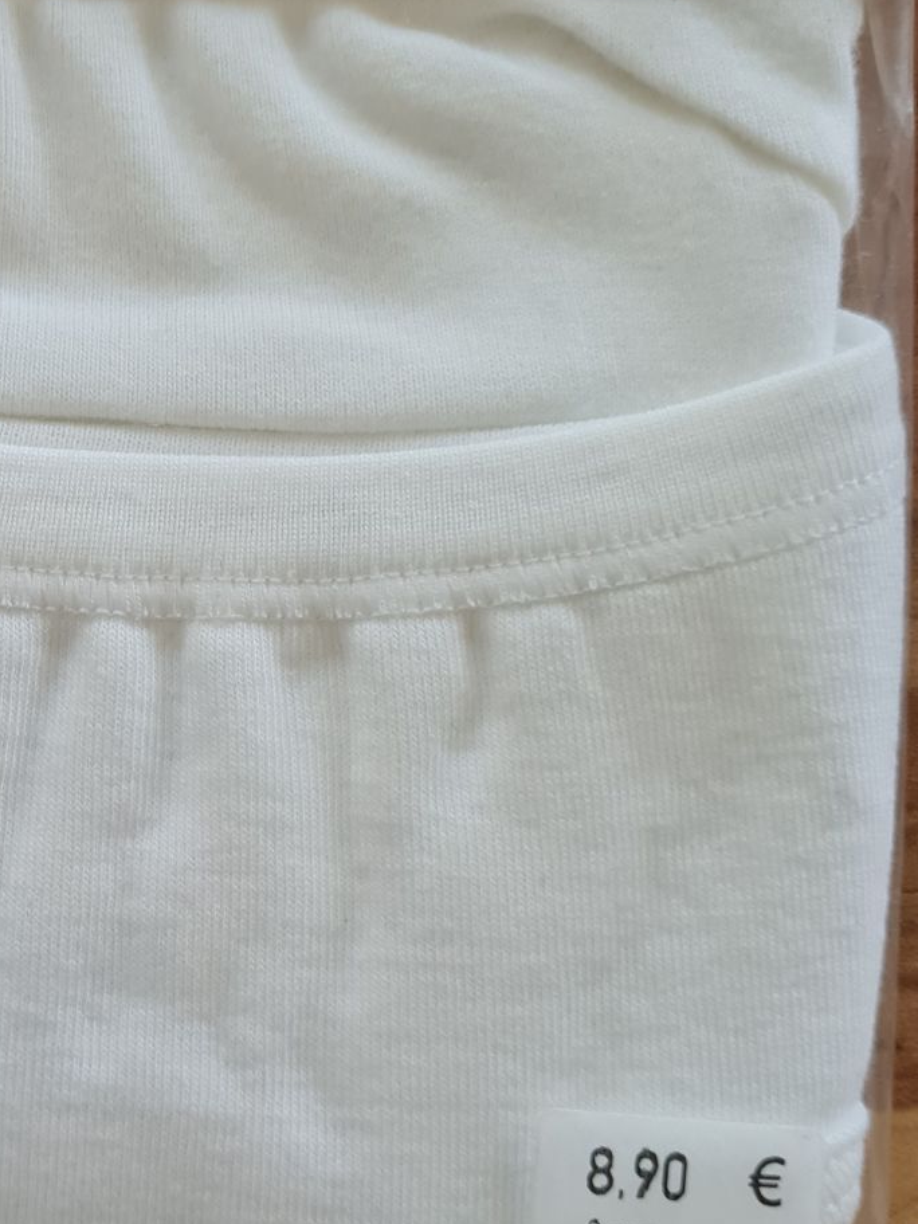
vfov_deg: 33.8
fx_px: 2015
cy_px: 639
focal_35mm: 57
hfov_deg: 24.8
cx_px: 67
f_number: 1.8
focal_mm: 5.4
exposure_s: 1/100
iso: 250
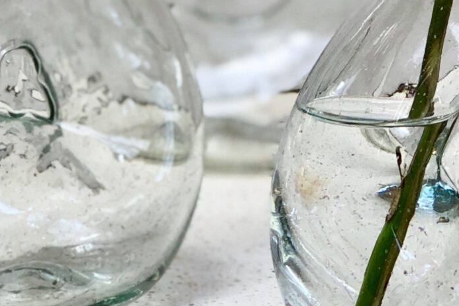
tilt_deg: -6.0
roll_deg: -1.7
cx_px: 364
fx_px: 2792
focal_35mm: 219
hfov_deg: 9.4
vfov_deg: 6.1
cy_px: -258
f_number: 2.8
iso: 32
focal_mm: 6.6
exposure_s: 1/120
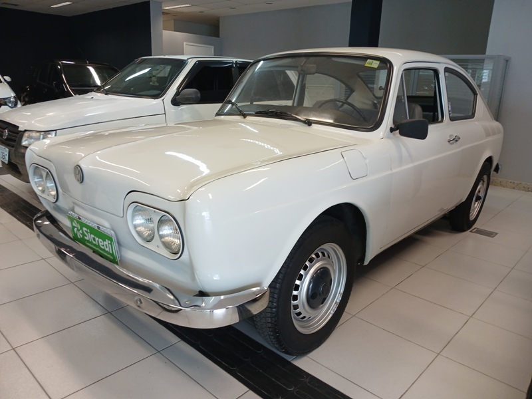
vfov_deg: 53.1
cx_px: 266
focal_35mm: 26
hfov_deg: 67.3
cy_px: 200
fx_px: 400
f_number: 1.8
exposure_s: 1/60
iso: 125
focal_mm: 3.98
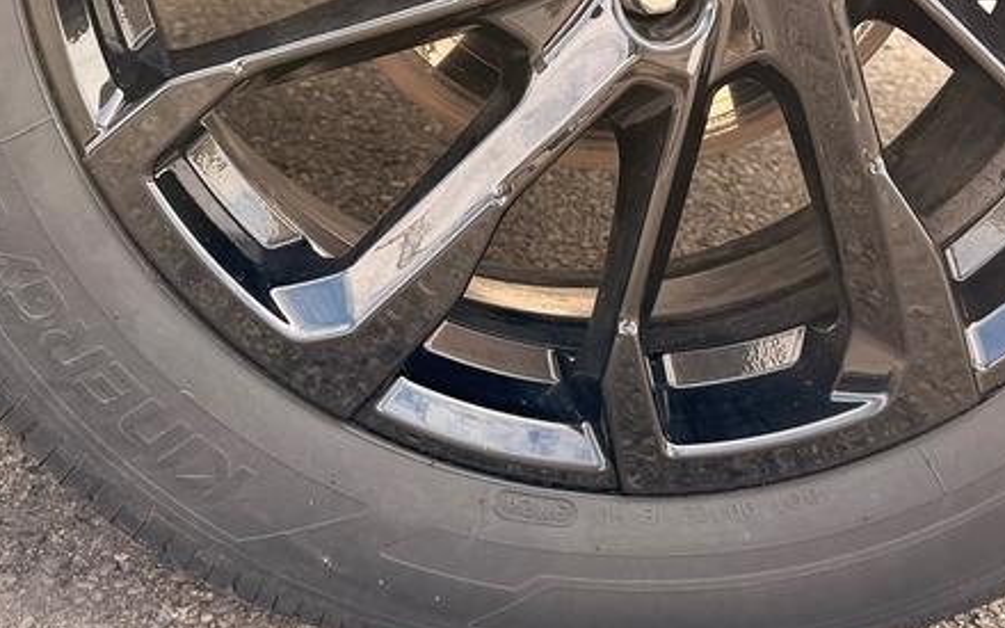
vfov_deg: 16.6
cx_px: 377
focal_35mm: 74
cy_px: -190
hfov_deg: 27.8
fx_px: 2027
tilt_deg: -7.0
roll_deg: -1.5
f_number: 1.78
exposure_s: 1/376
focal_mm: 6.76
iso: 100
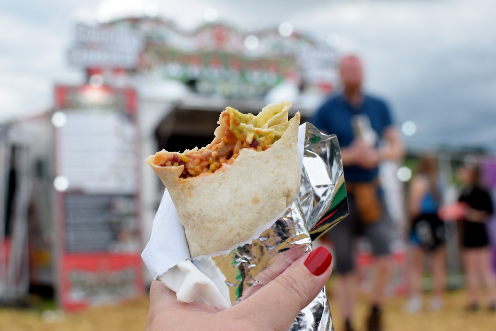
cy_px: 166
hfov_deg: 37.9
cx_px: 248
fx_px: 723
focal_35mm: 52
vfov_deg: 25.8
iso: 400
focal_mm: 35
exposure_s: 1/1250
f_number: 5
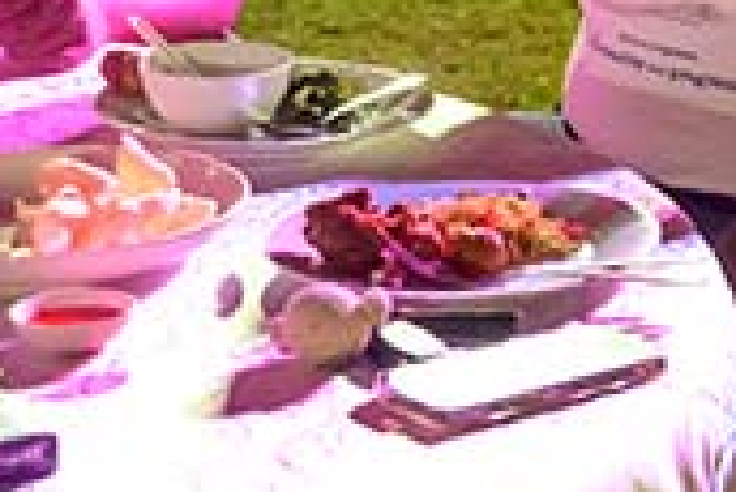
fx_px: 3315
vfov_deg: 8.3
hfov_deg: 12.5
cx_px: 749
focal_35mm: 162
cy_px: -222
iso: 12800
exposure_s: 1/250
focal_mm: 29
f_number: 4
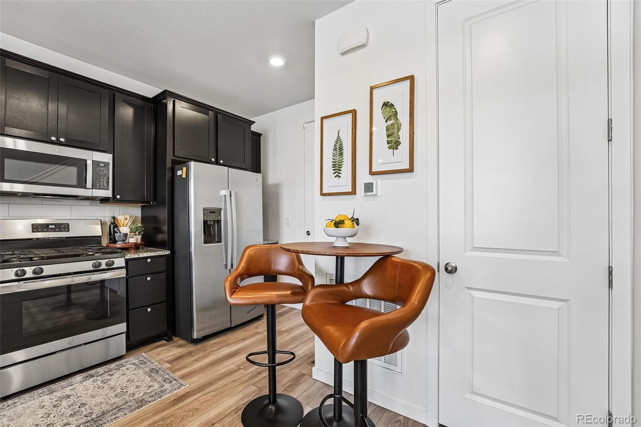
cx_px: 320
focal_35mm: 15
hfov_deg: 100.4
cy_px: 214
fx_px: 267
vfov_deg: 77.3
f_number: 8
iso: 400
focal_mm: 15
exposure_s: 1/20
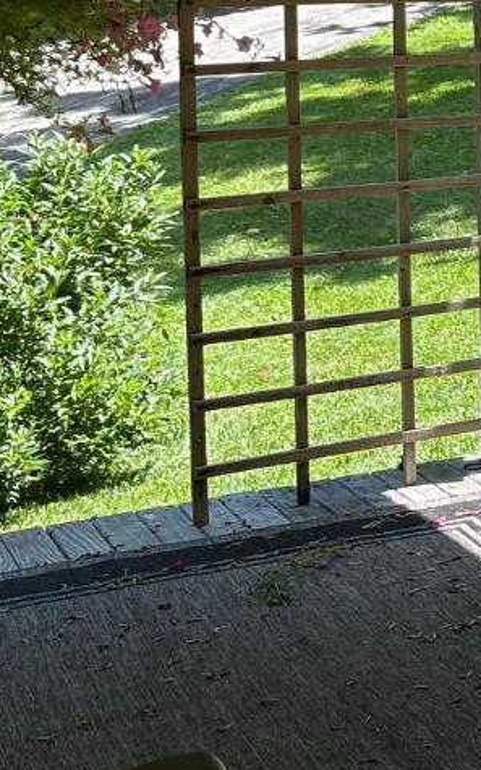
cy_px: 54
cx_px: 926
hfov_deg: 13.2
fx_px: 1824
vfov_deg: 23.1
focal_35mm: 87
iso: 50
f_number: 1.6
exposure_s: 1/773
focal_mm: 5.96
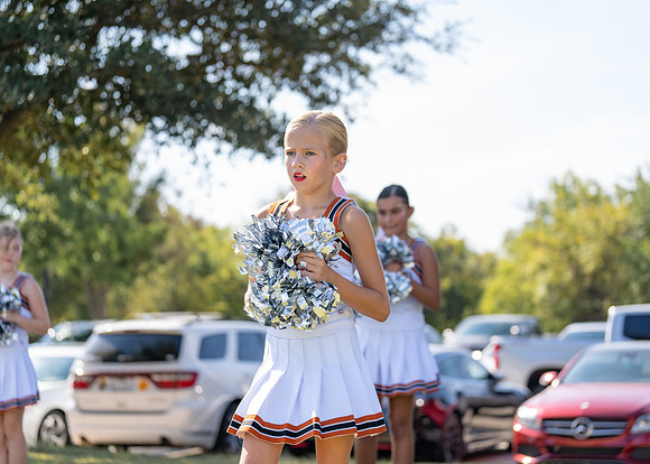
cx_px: 325
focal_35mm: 74
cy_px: 232
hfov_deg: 26.7
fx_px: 1371
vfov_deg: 19.2
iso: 160
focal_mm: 70
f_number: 2.8
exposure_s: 1/1000
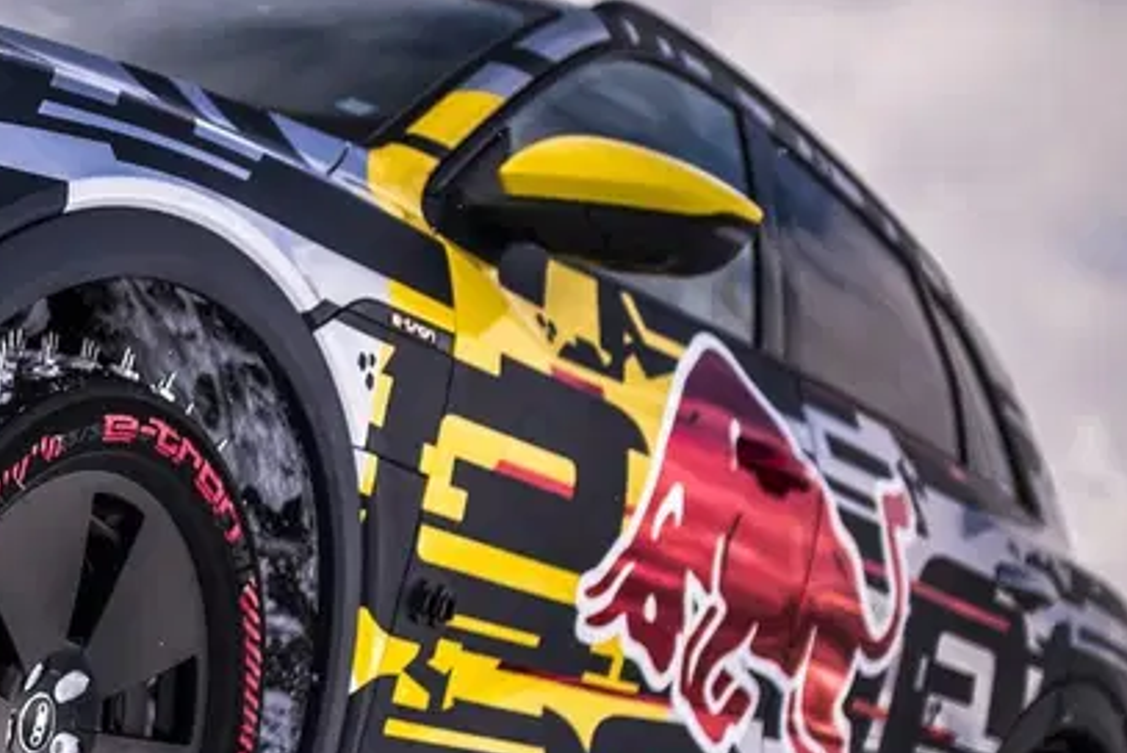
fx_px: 3227
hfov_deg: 18.6
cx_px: -287
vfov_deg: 13.3
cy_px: 437
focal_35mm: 103
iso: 100
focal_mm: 35
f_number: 2
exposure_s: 1/5000
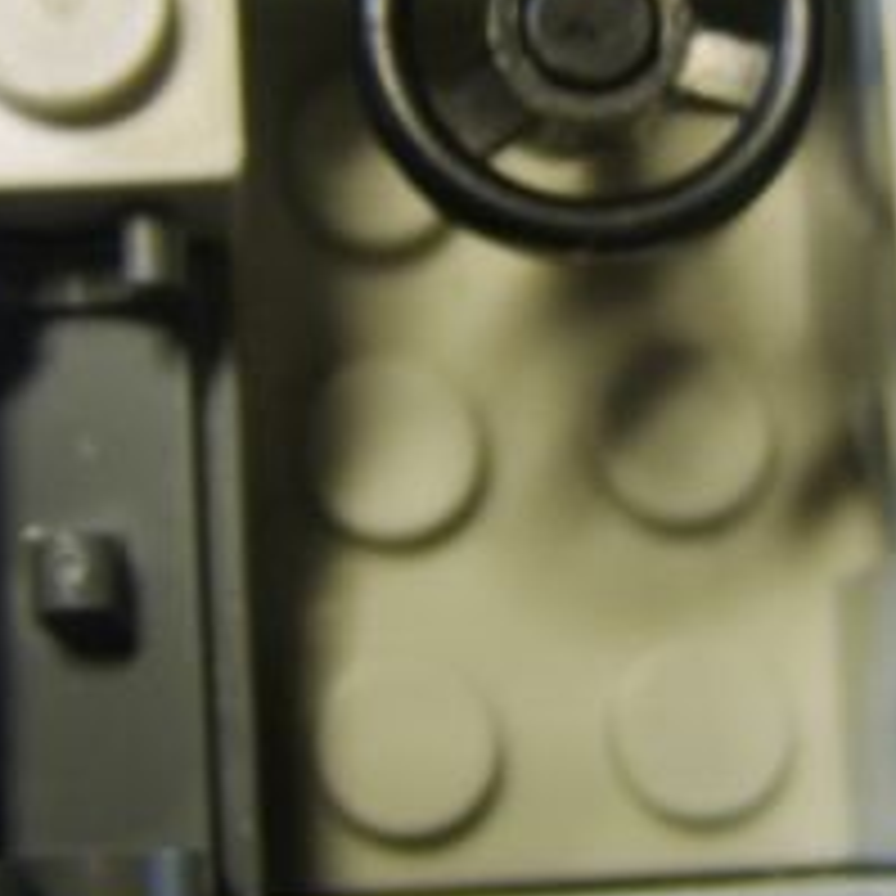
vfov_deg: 17.4
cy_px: 149
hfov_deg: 17.5
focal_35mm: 99
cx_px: 630
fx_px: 2899
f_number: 2.7
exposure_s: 1/3
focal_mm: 8.13
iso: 71
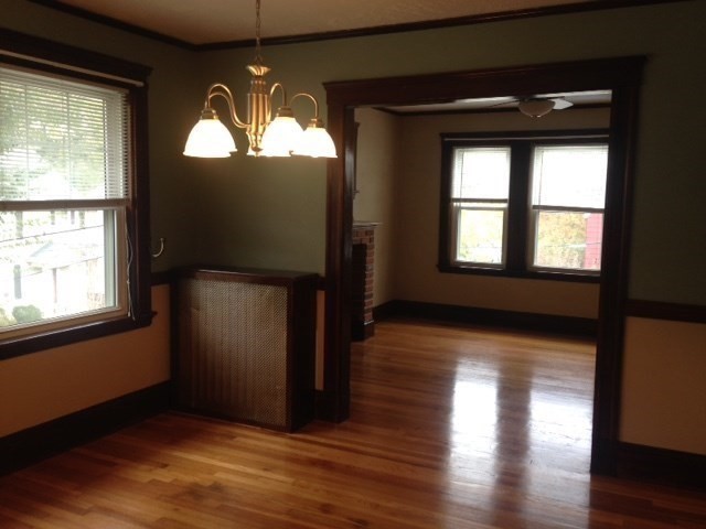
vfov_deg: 42.9
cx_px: 353
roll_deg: -1.4
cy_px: 264
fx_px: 673
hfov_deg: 55.4
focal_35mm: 33
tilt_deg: -5.5
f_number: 2.4
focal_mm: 4.12
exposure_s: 1/20
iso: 50
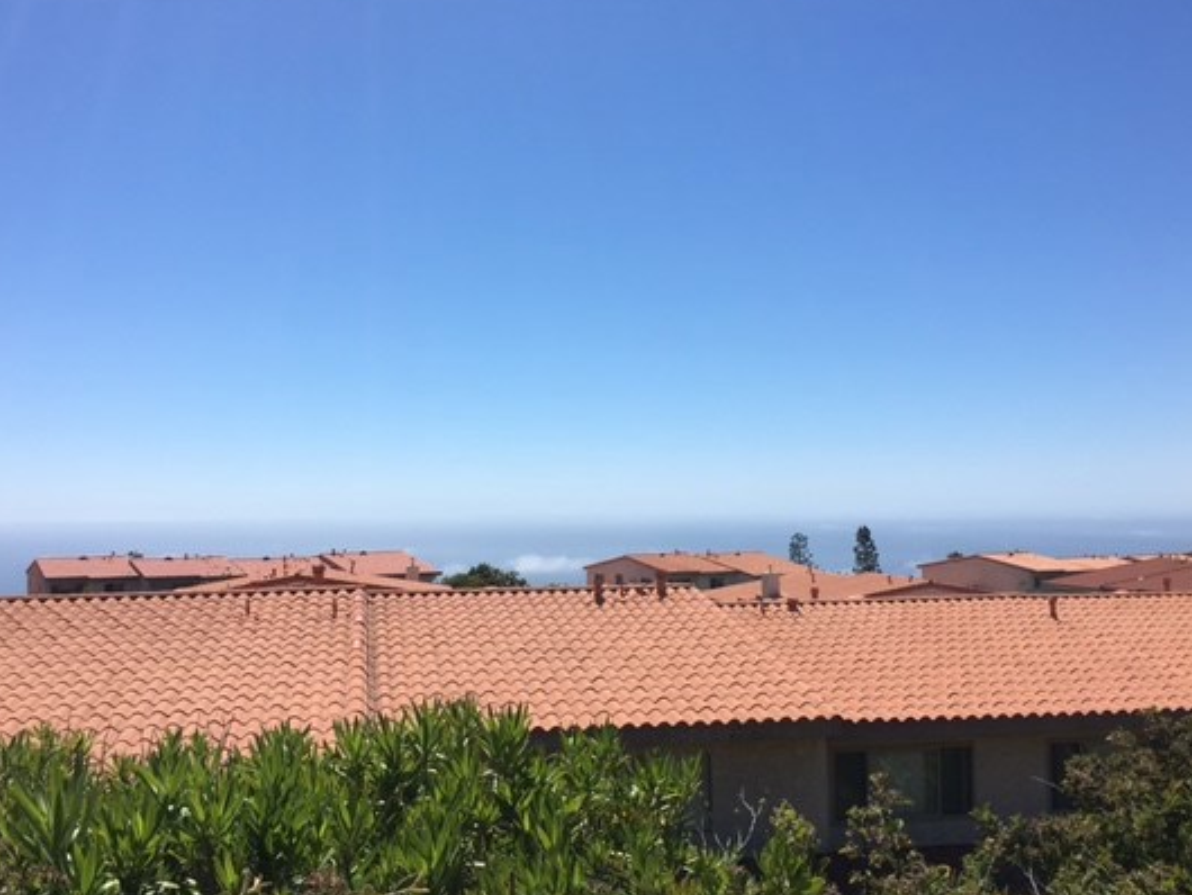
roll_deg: +1.4
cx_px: 587
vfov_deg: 40.7
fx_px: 1206
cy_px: 470
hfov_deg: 52.6
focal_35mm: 35
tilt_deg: +2.8
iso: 25
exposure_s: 1/2959
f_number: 2.2
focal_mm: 4.15
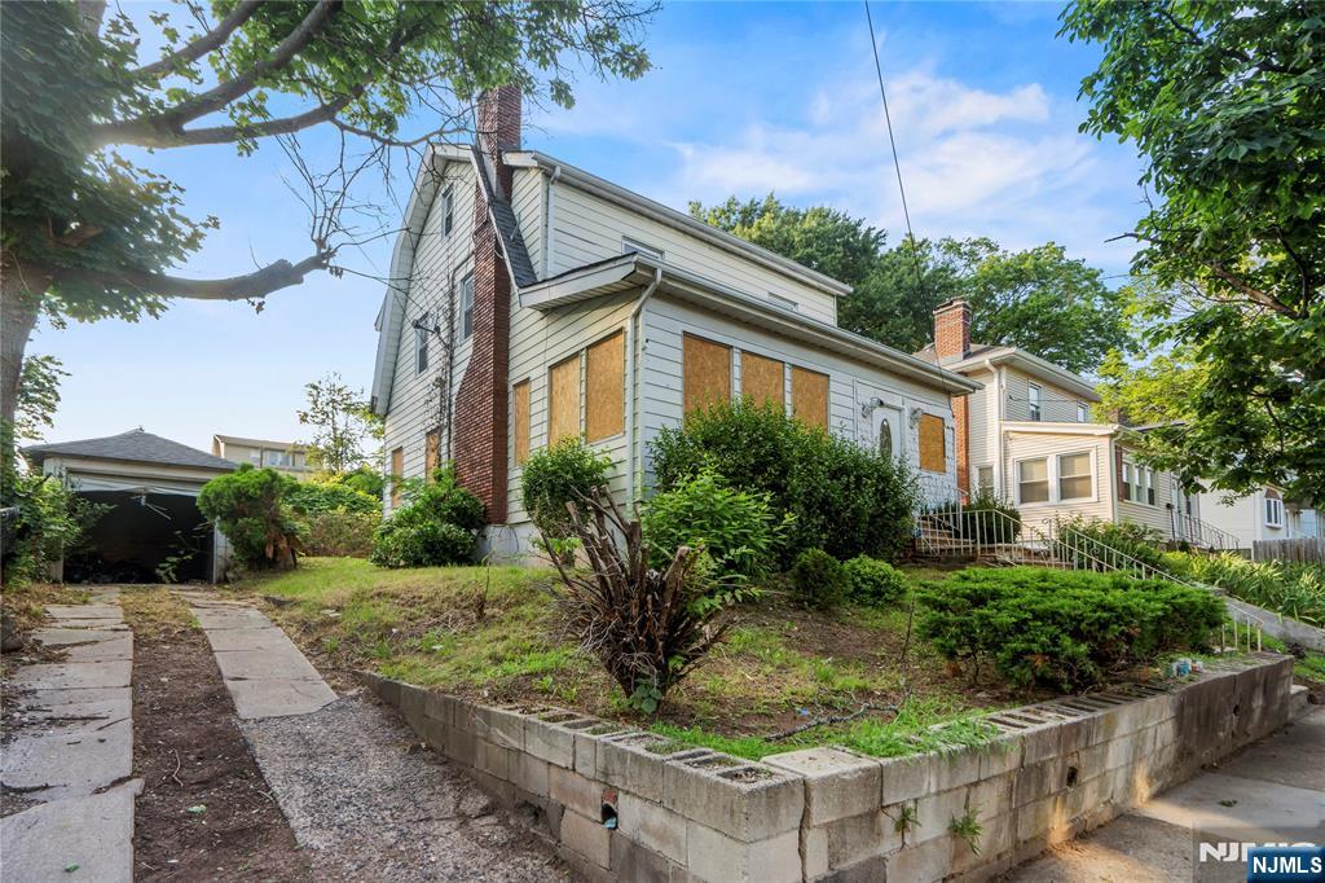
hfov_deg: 96.8
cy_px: 442
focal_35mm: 16
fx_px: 589
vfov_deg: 73.7
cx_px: 662
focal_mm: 16
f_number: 8
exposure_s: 1/60
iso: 160
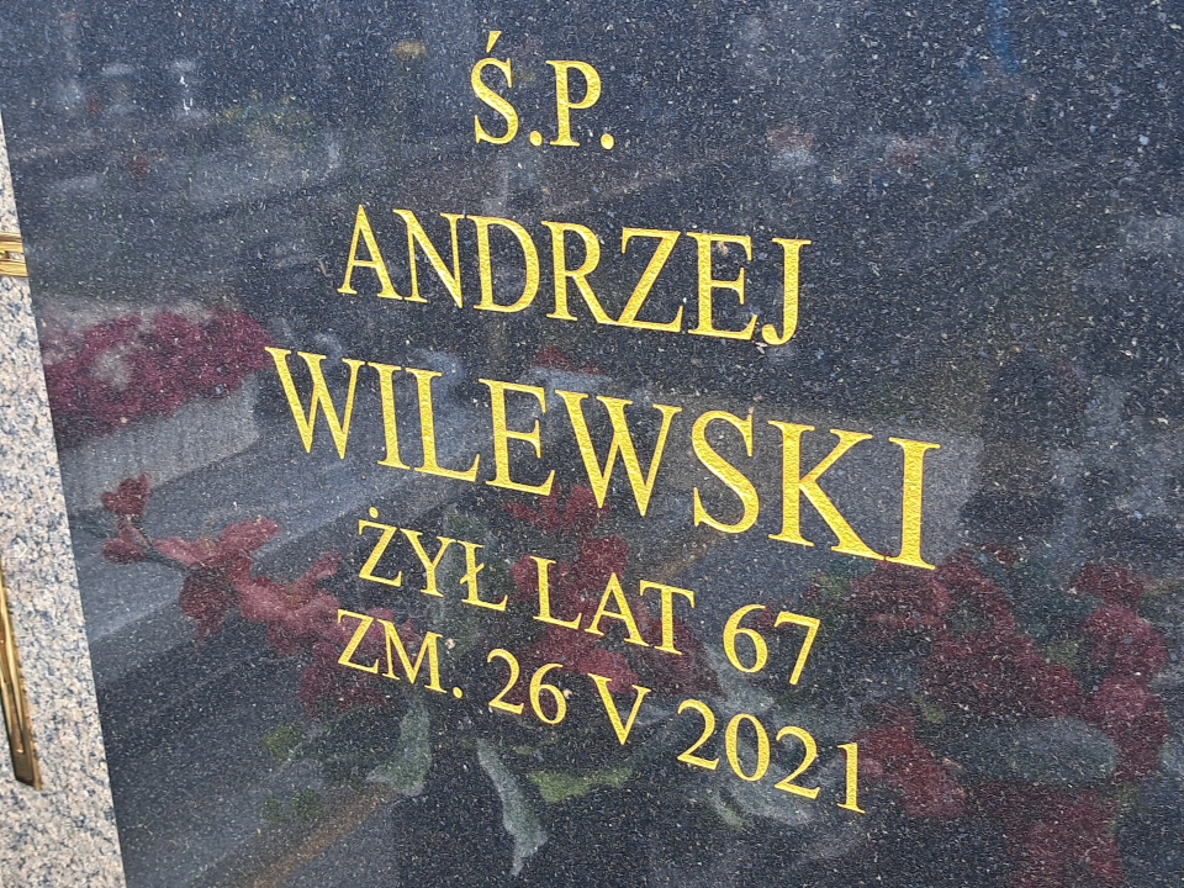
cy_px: 444
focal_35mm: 24
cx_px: 592
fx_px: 821
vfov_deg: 56.8
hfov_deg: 71.6
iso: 50
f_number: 1.8
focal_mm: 5.23
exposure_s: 1/182
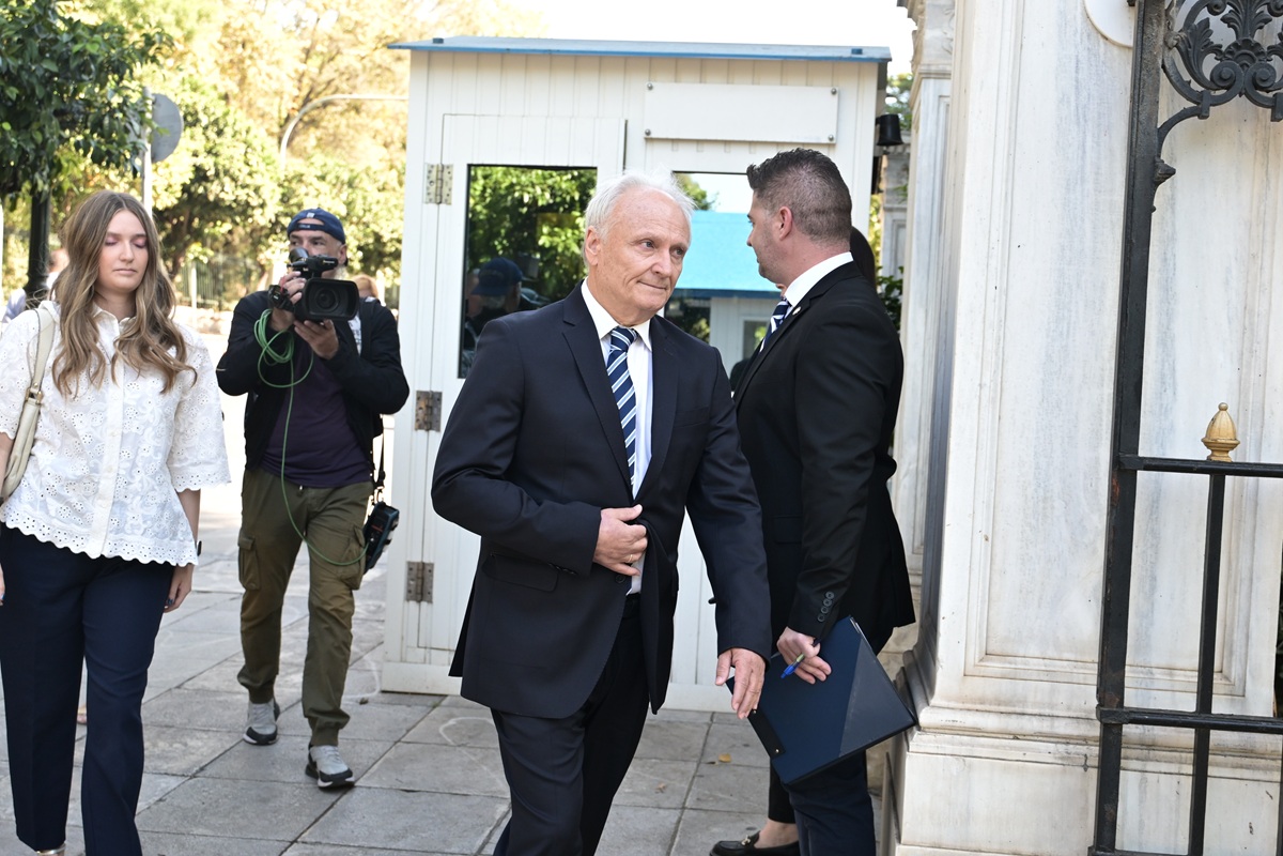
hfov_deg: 46.4
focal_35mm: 42
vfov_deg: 31.9
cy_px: 428
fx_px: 1497
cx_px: 642
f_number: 3.5
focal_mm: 28
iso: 500
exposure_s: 1/400
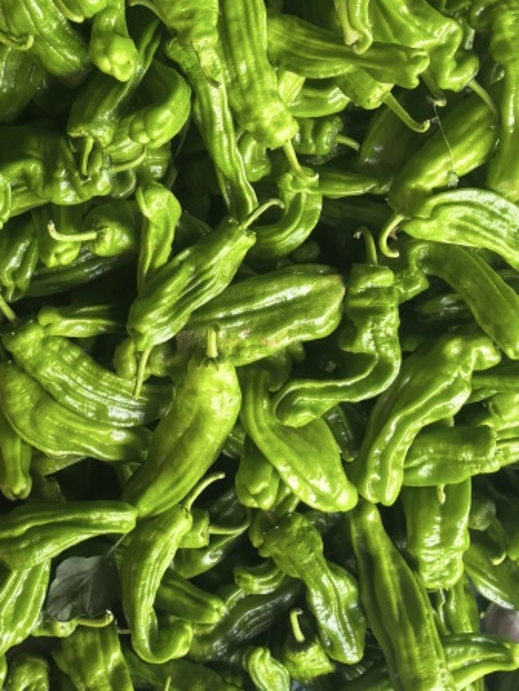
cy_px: 184
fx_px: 1139
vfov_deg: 33.2
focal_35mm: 57
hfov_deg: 25.6
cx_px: 186
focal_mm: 6.98
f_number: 2
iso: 640
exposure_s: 1/804
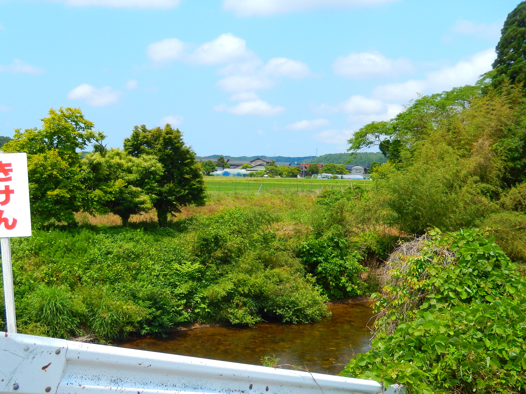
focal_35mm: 39
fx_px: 593
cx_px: 191
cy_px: 258
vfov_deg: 36.5
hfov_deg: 47.3
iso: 125
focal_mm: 5.1
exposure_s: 1/1000
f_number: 3.6
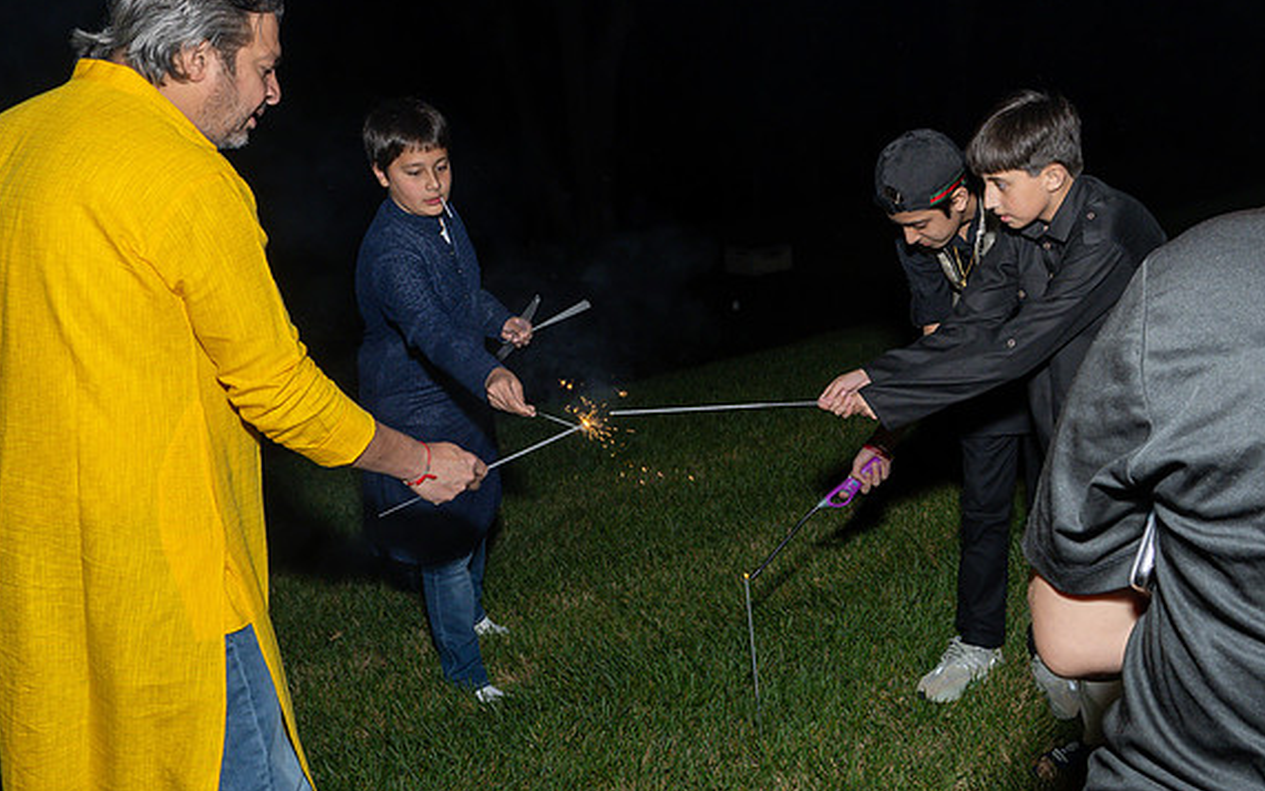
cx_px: 760
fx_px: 1172
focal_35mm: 34
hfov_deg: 56.3
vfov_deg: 37.3
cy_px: 428
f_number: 7.1
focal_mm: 17
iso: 640
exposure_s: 1/250
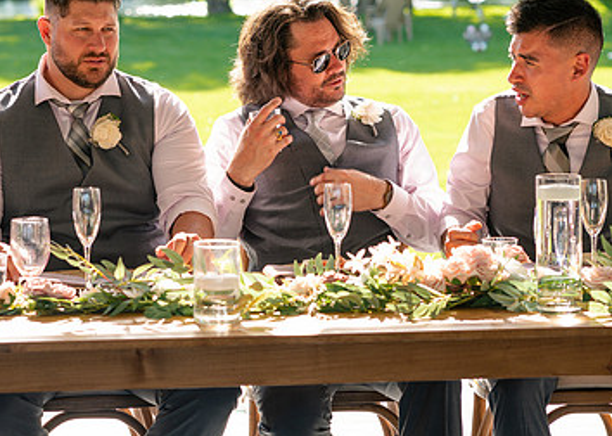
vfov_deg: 9.8
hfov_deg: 13.7
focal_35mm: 146
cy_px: 164
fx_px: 2535
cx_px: 205
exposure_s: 1/100
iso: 100
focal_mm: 85
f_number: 4.5
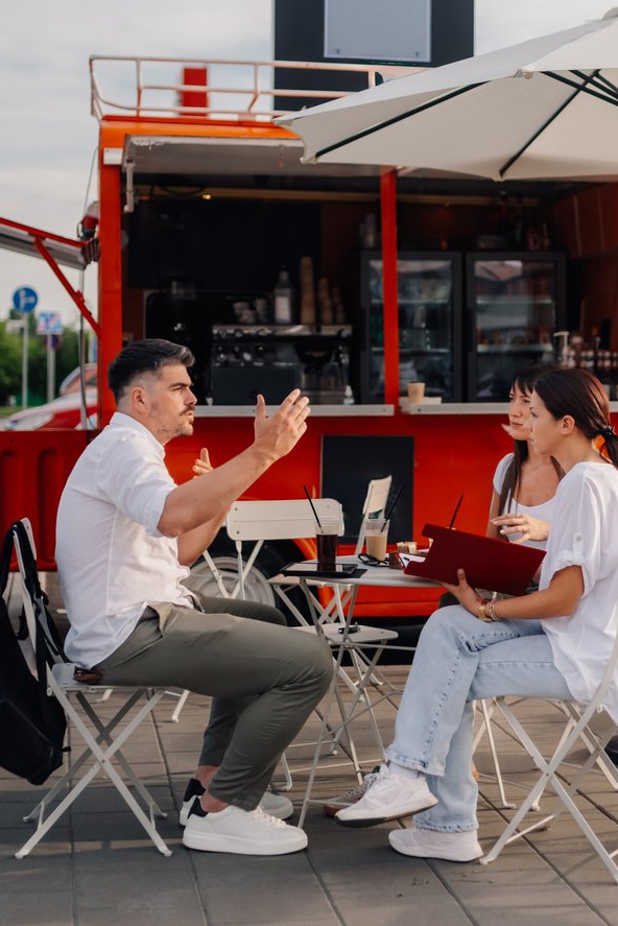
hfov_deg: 19.1
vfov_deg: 28.4
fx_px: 1827
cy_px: 360
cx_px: 412
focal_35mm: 71
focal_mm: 35
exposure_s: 1/3200
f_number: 1.8
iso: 125
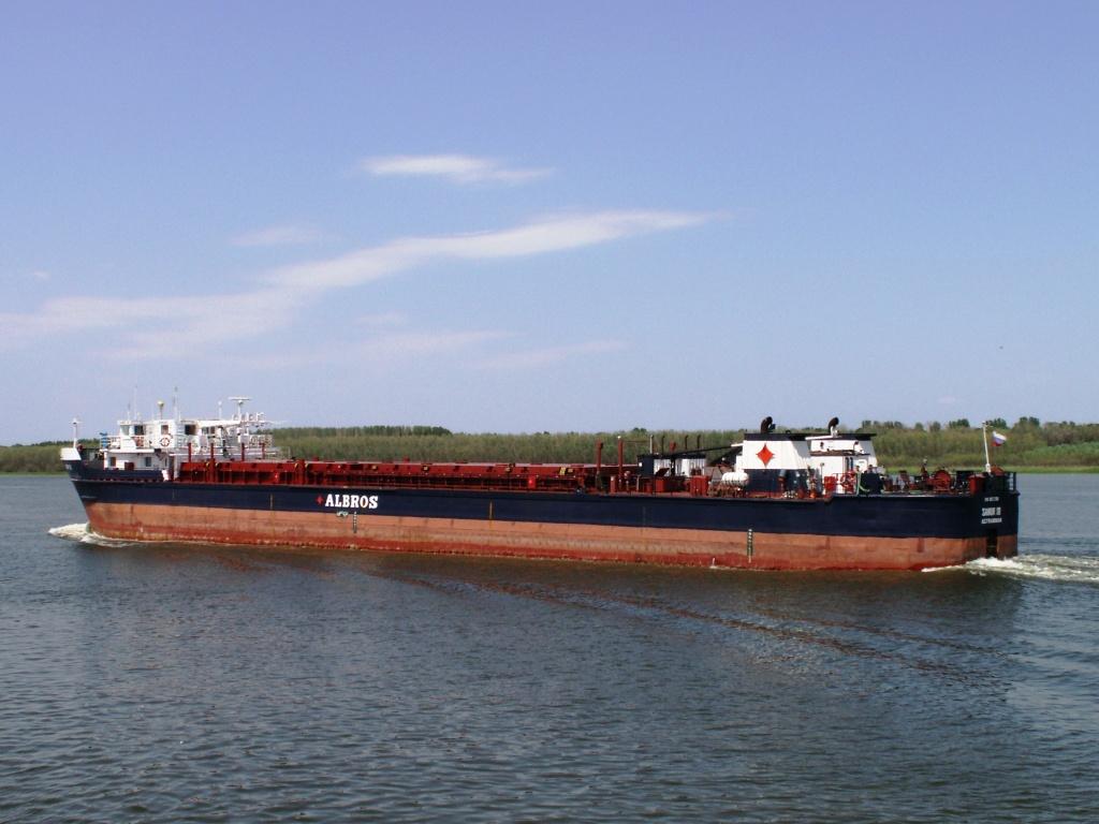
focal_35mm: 43
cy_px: 412
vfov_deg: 33.6
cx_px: 550
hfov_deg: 43.9
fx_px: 1365
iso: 50
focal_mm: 7.2
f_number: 5.6
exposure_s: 1/640
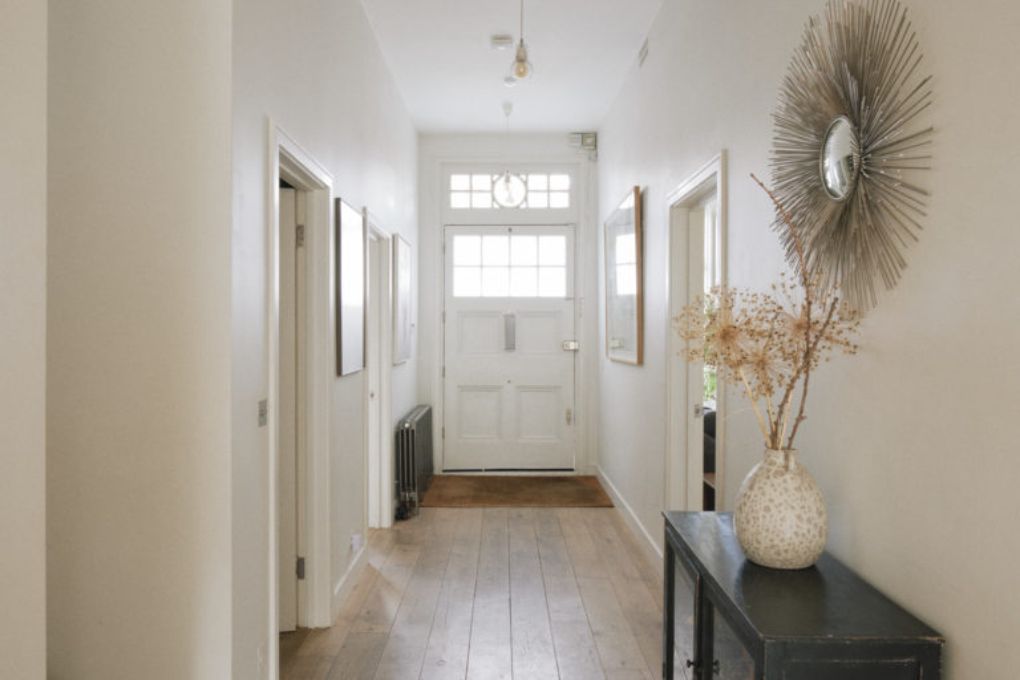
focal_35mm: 25
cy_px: 340
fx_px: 708
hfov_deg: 71.5
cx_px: 510
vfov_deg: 51.3
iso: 200
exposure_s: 2.5
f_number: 10
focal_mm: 16.5
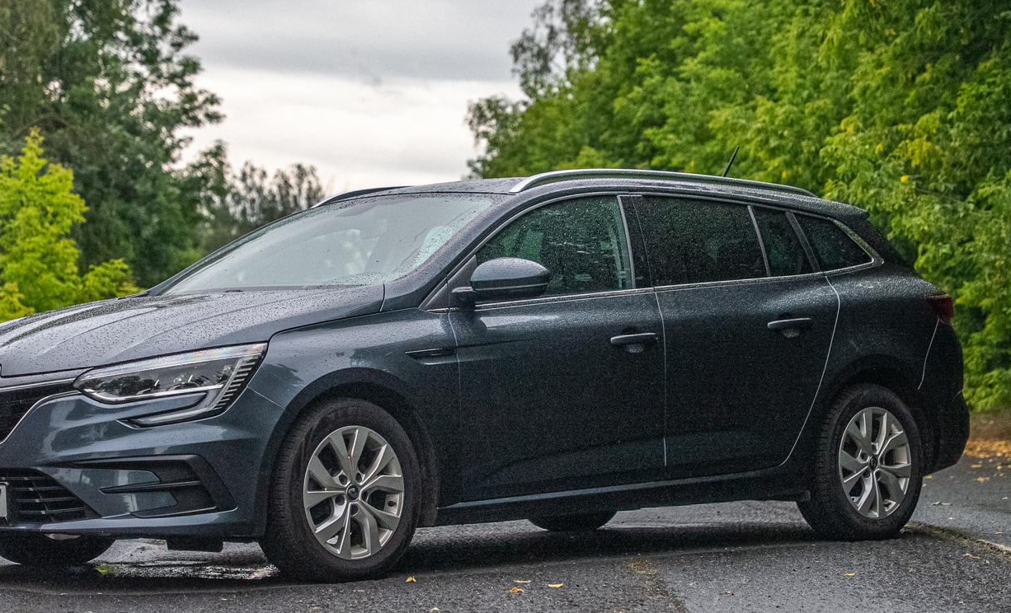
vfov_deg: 11.9
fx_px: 2952
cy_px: 362
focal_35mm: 108
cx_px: 459
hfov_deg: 19.4
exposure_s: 1/125
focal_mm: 70
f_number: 4
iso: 8000
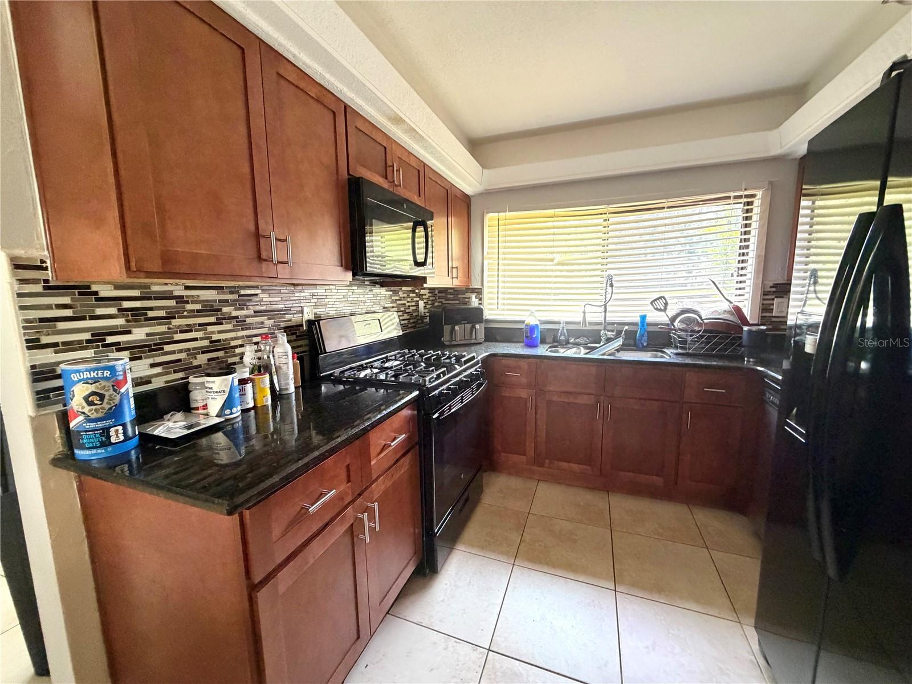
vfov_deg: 85.7
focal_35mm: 14
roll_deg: +0.7
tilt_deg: -7.8
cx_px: 456
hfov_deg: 102.1
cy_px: 342
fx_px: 369
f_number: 2.2
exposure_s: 1/60
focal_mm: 2.22
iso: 400
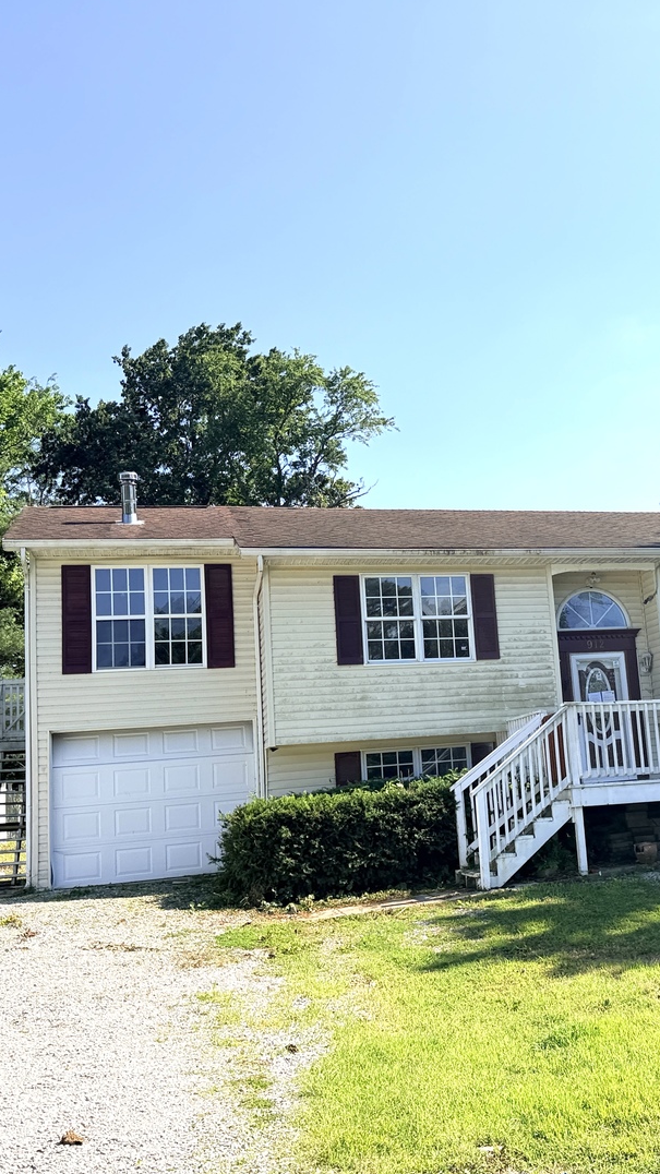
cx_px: 537
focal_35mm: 35
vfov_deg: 56.6
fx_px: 1089
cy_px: 586
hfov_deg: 32.7
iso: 80
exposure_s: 1/3759
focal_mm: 6.76
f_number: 1.78
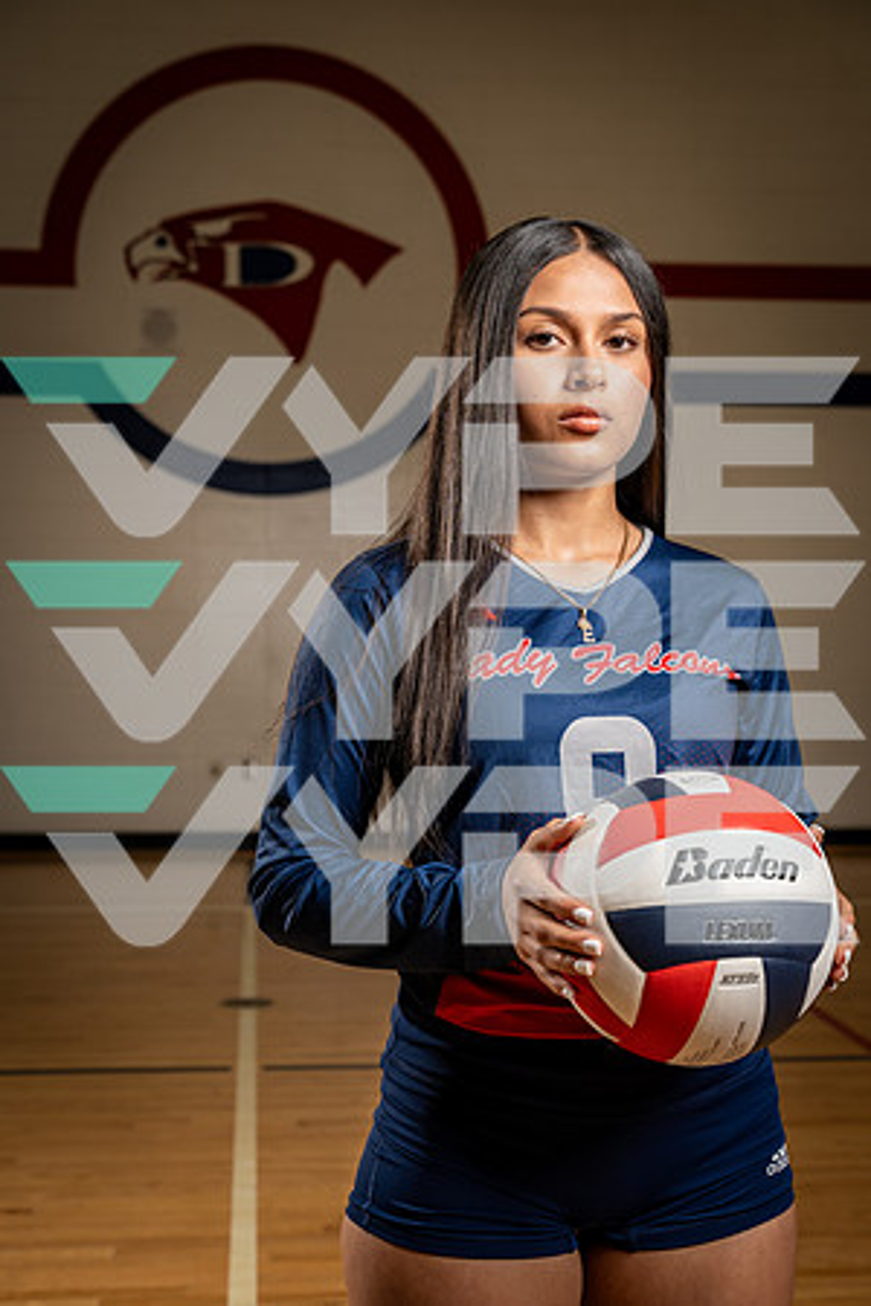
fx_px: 1851
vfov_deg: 38.9
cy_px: 653
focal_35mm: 51
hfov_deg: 26.5
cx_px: 436
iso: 320
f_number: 5.6
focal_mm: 51
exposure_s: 1/250
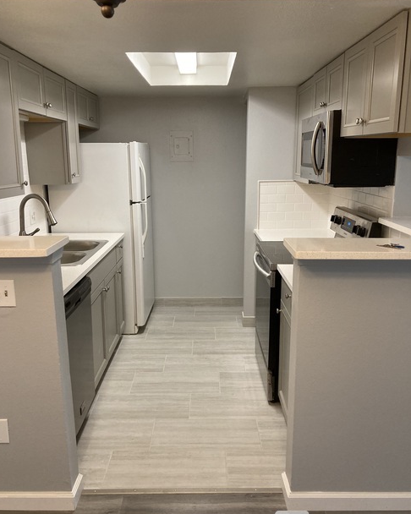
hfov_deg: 48.5
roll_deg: +0.8
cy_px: 262
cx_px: 200
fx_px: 456
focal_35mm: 30
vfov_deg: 58.8
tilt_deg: -9.1
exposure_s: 1/60
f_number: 1.8
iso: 125
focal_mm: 3.99
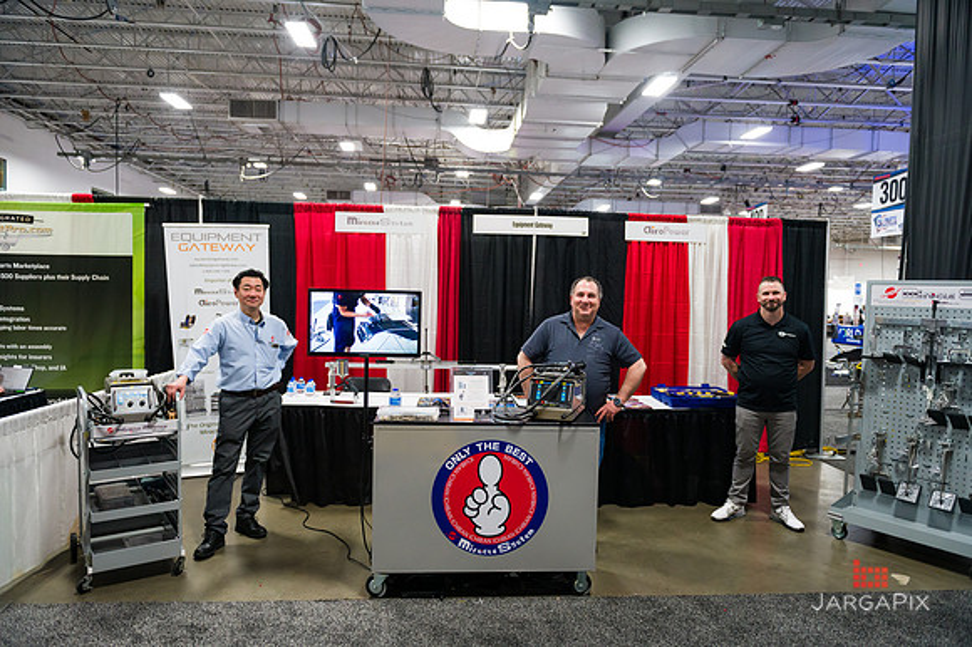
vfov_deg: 53.1
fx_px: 648
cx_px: 486
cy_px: 324
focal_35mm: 24
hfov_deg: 73.8
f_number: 4
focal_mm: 24
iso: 3200
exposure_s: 1/200
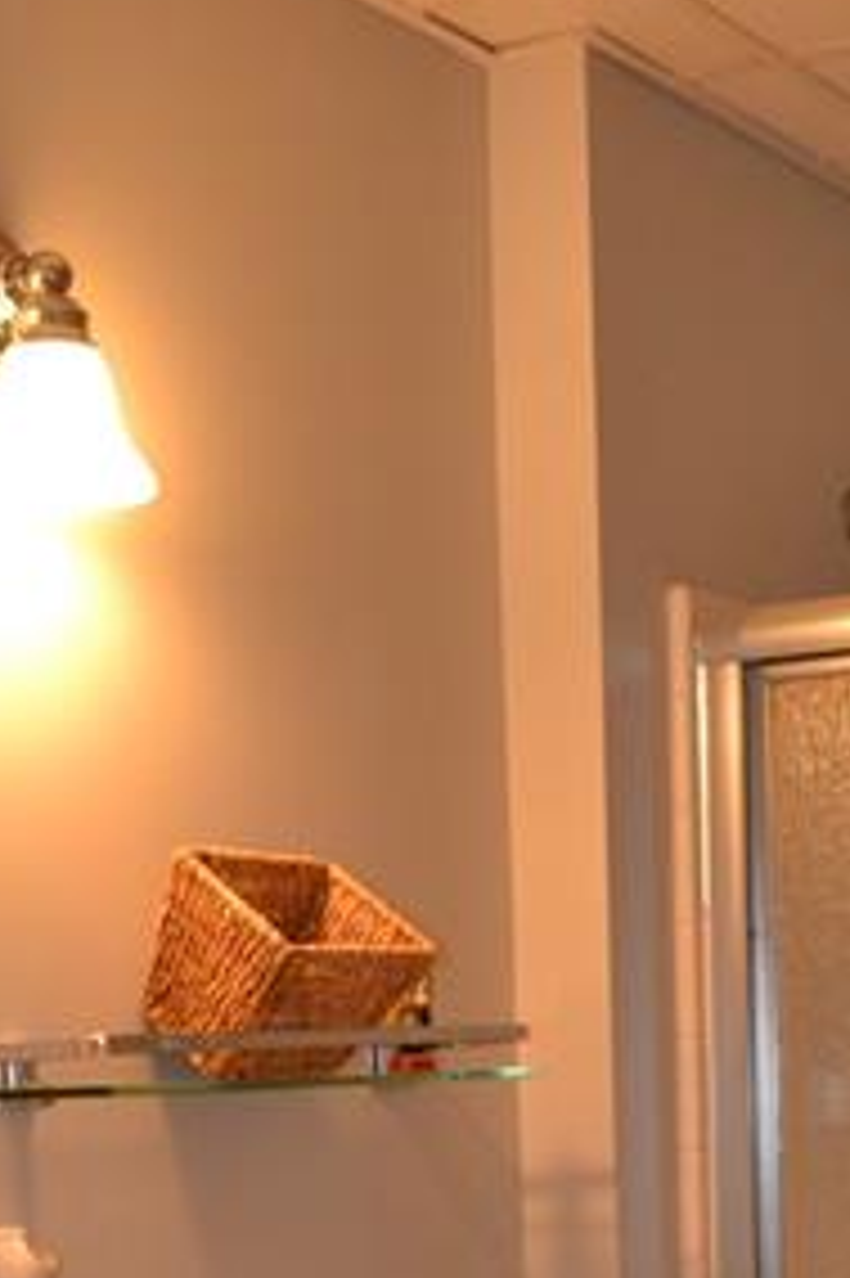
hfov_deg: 18.5
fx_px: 2588
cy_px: 1368
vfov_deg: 25.9
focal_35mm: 73
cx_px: 675
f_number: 3.5
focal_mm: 18
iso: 800
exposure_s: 1/60
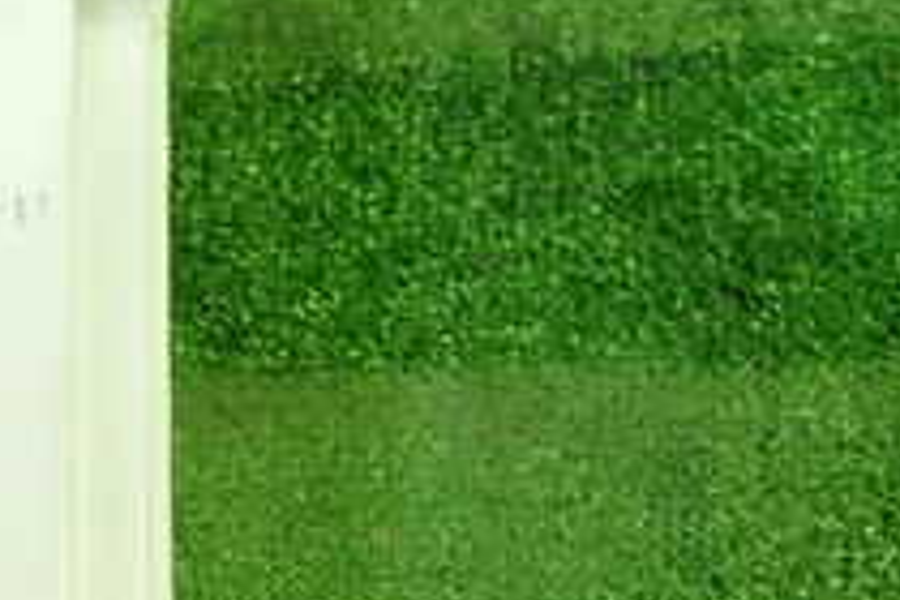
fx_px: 2825
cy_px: 463
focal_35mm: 113
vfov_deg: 12.1
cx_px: -231
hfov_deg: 17.1
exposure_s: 1/40
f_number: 2.7
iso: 800
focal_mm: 6.83
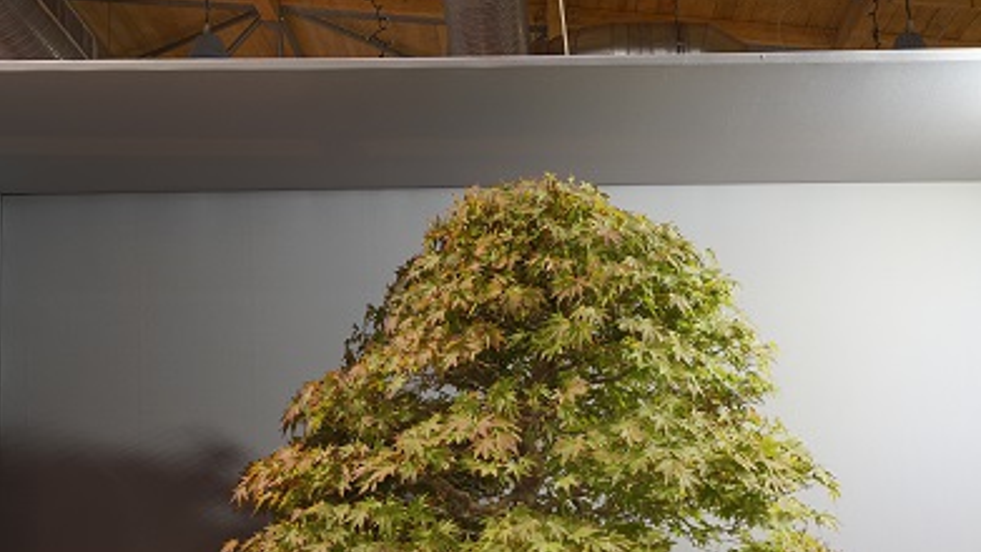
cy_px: 487
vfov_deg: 22.2
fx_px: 1379
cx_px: 549
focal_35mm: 53
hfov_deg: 39.1
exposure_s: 1
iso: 100
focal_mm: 22
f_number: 11
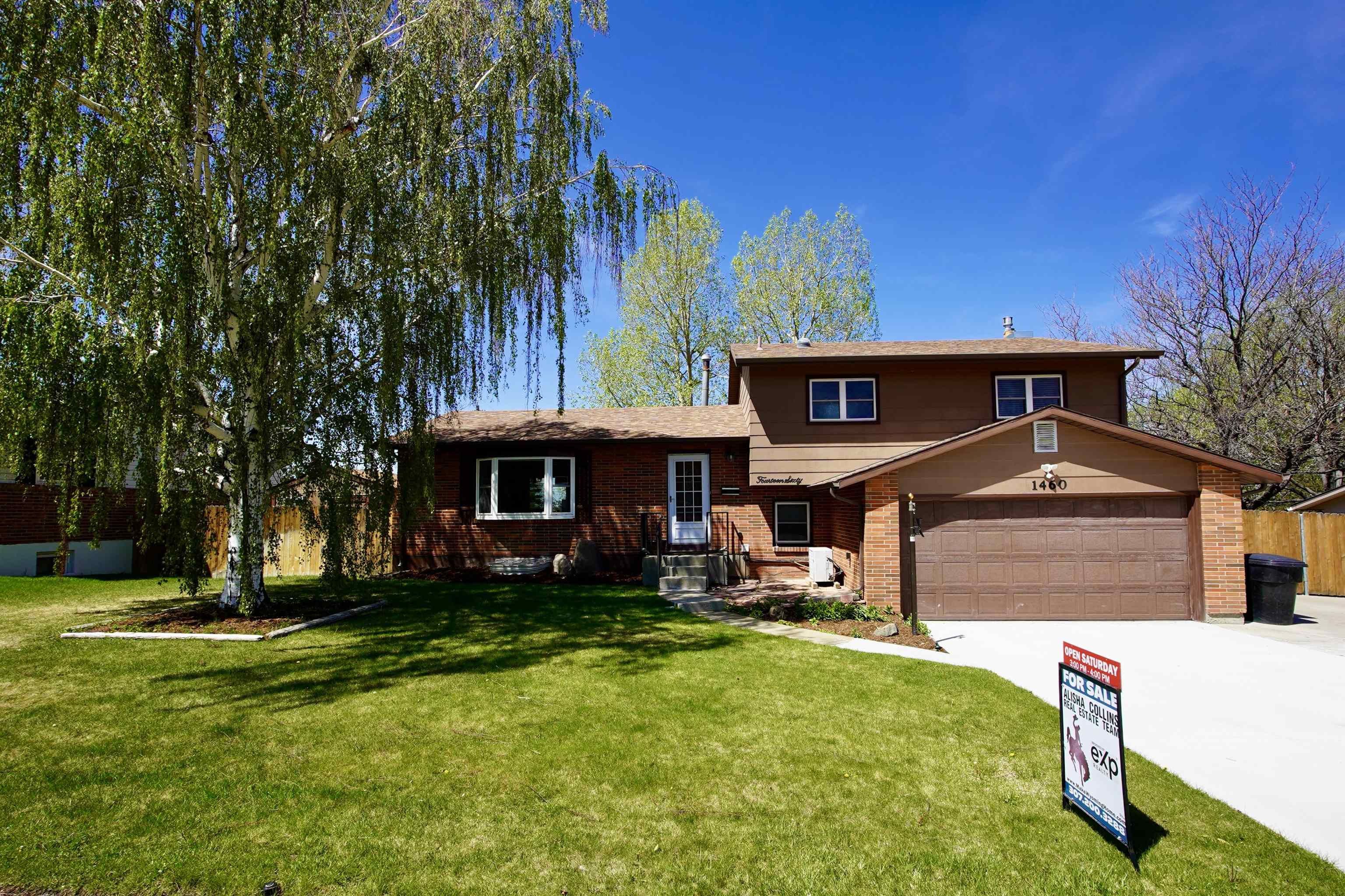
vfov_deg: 73.7
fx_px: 598
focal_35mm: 16
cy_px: 448
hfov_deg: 96.7
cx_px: 672
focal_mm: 11
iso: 100
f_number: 9
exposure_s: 1/125
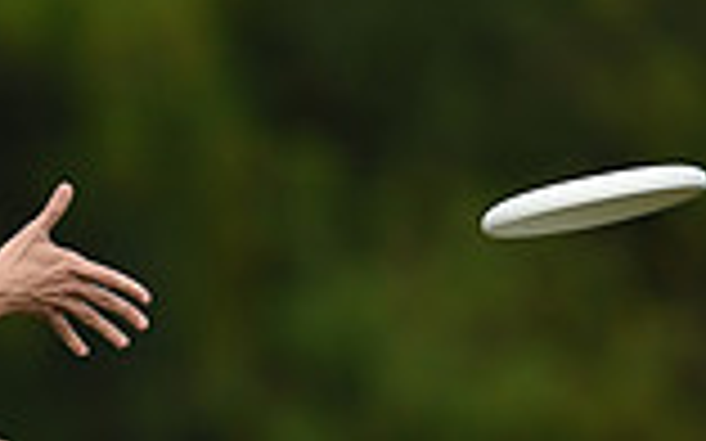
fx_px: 28966
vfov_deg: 0.9
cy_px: 482
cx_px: -396
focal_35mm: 1506
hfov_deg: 1.4
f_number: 2.8
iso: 160
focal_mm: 400
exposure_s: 1/2500
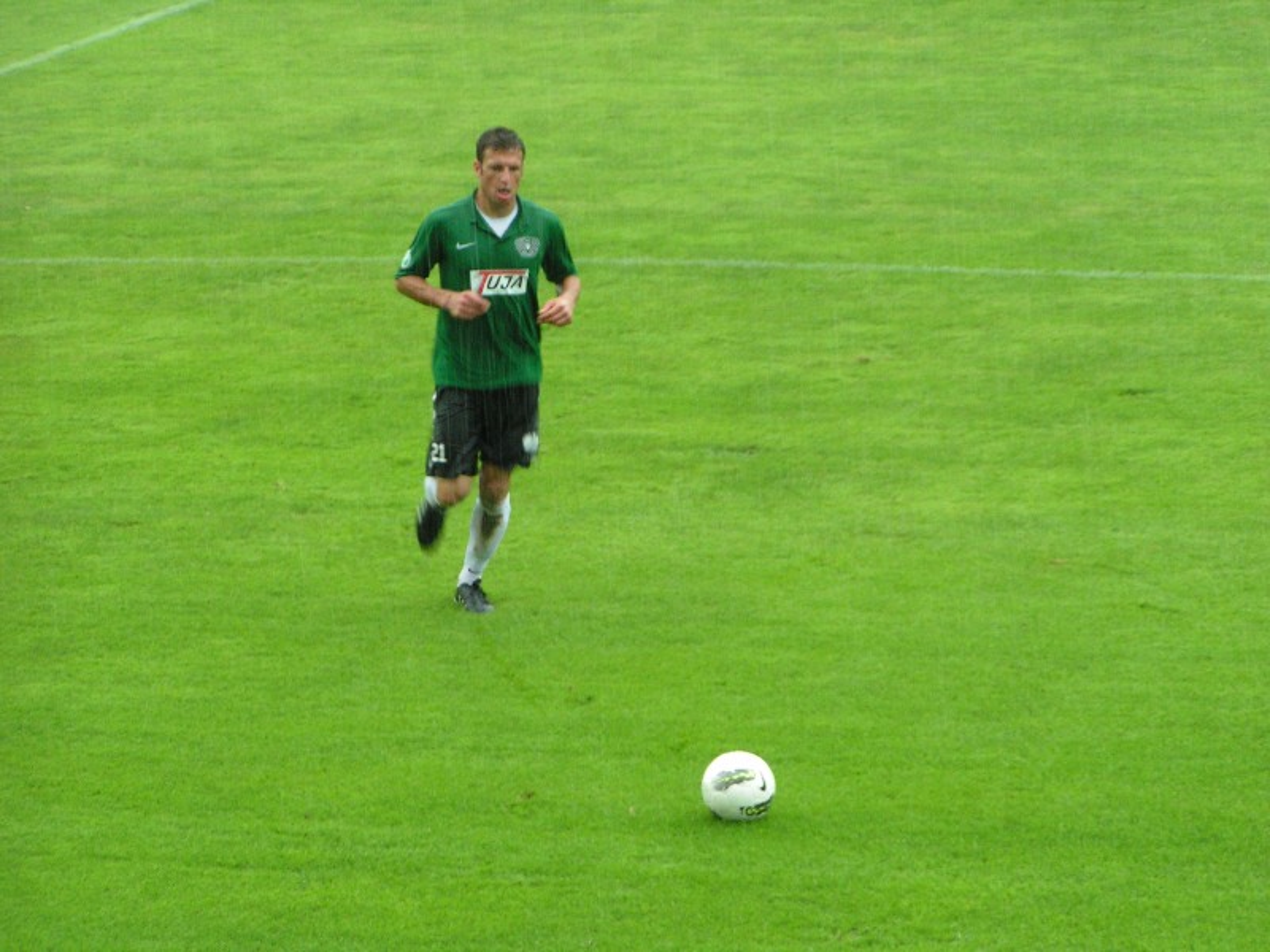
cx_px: 635
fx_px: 6017
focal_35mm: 164
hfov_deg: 12.0
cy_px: 476
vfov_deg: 9.1
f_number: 3.5
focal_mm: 25.1
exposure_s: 1/60
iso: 200
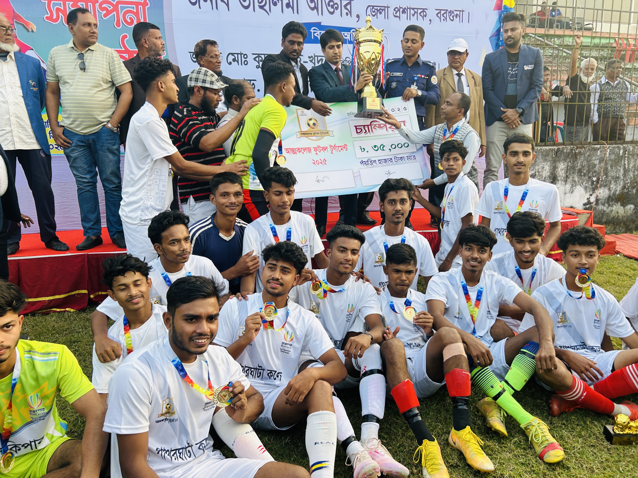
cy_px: 239
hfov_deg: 67.3
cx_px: 319
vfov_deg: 53.1
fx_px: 479
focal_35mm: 26
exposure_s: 1/202
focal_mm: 5.7
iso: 40
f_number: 1.5
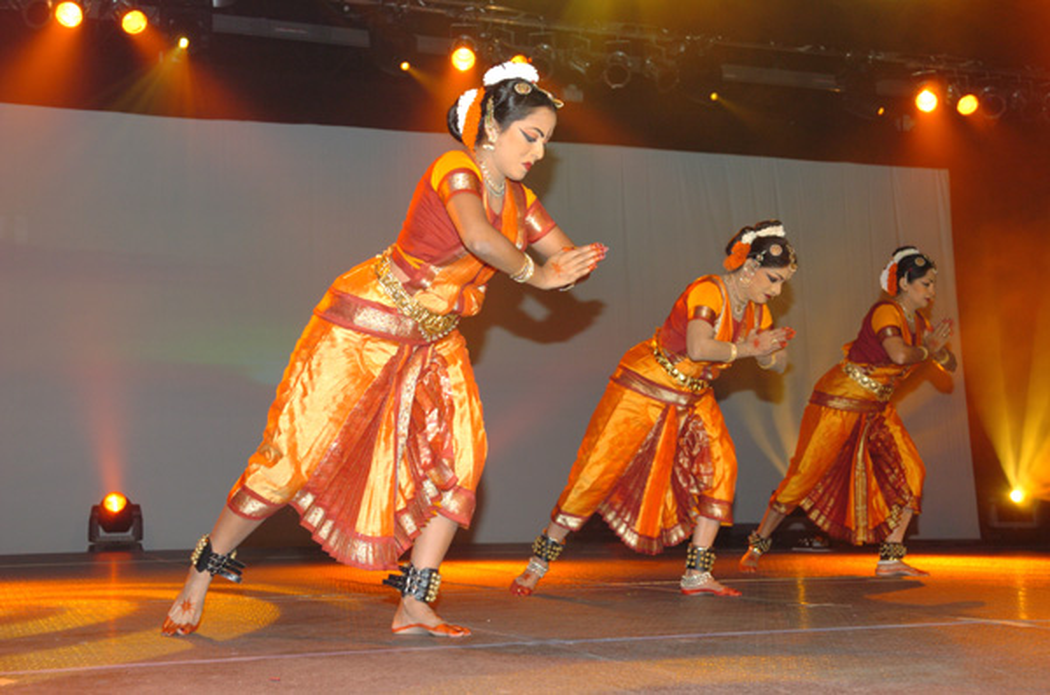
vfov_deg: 26.3
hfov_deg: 39.0
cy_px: 348
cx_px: 525
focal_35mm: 51
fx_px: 1484
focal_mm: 34
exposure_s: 1/60
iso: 400
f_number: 4
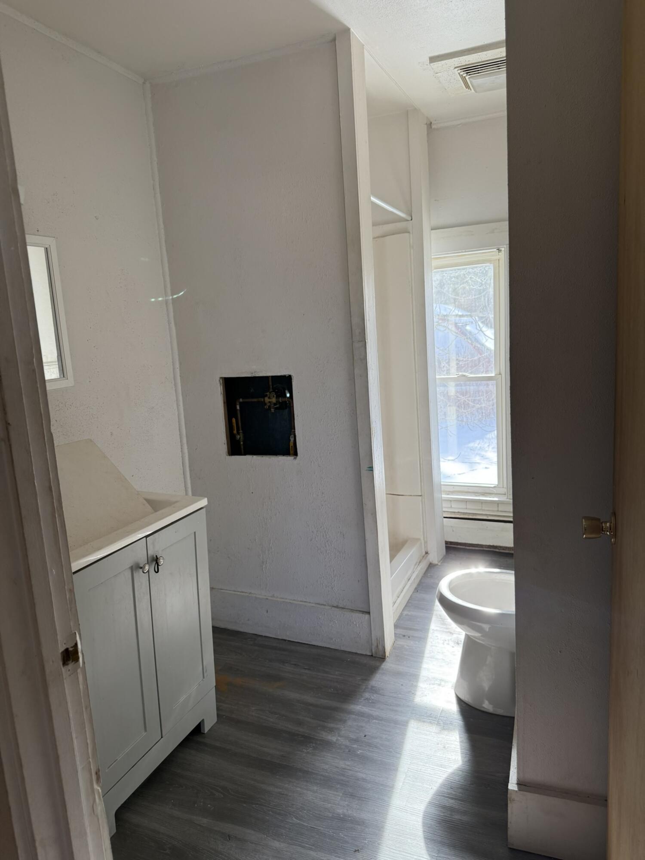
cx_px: 322
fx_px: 596
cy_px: 430
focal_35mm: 24
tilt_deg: -10.1
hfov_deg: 56.8
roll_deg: +3.7
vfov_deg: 71.6
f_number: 1.78
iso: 125
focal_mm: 6.76
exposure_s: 1/237
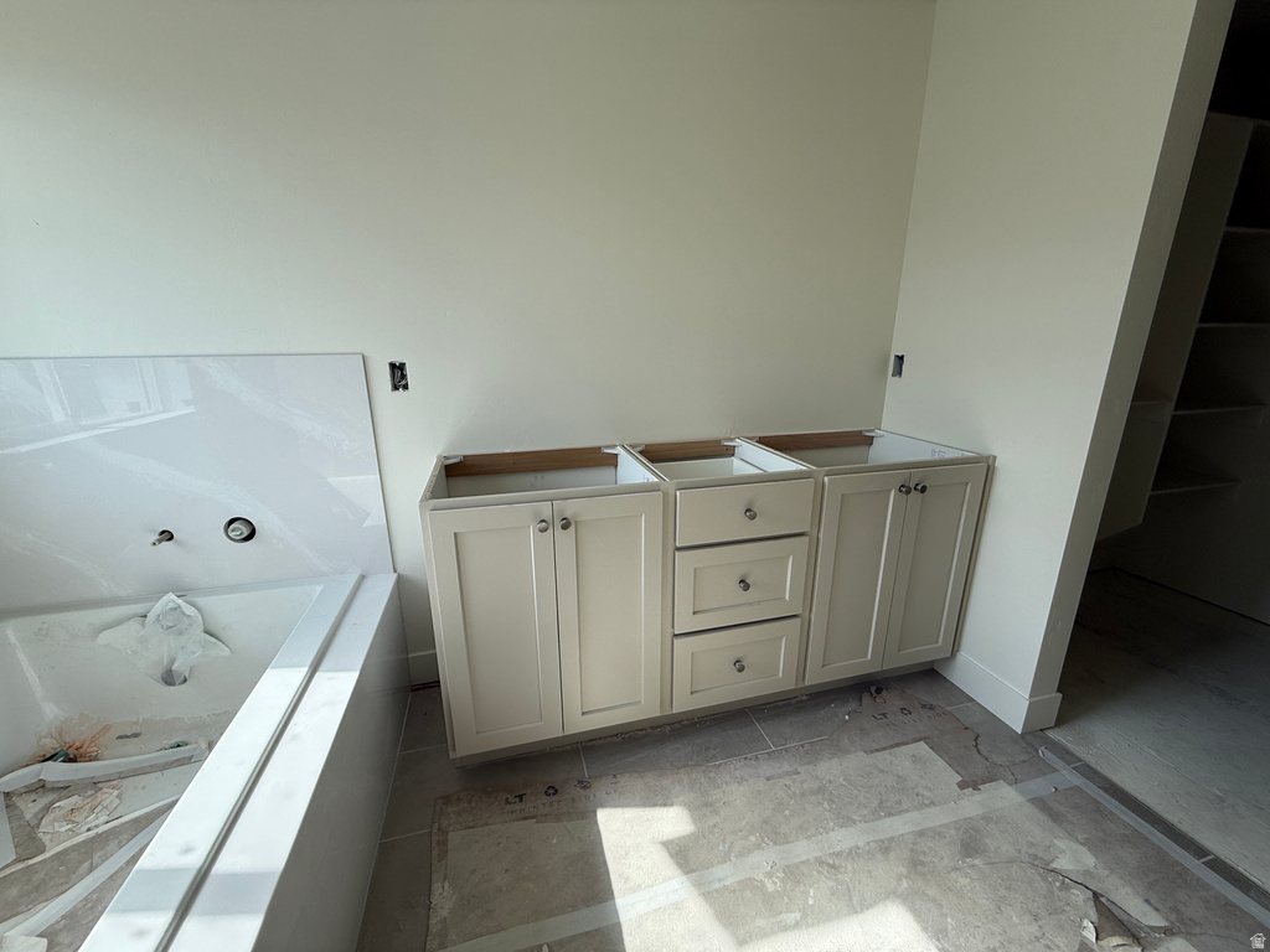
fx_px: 514
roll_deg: +0.9
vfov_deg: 85.7
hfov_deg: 102.1
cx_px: 635
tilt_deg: -13.8
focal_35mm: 14
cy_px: 476
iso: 64
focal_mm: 2.22
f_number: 2.2
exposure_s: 1/458
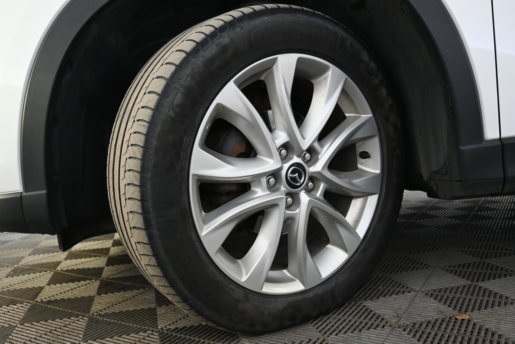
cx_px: 258
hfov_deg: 58.3
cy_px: 172
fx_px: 461
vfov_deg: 40.8
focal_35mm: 32
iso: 1400
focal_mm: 21.5
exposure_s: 1/30
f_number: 4
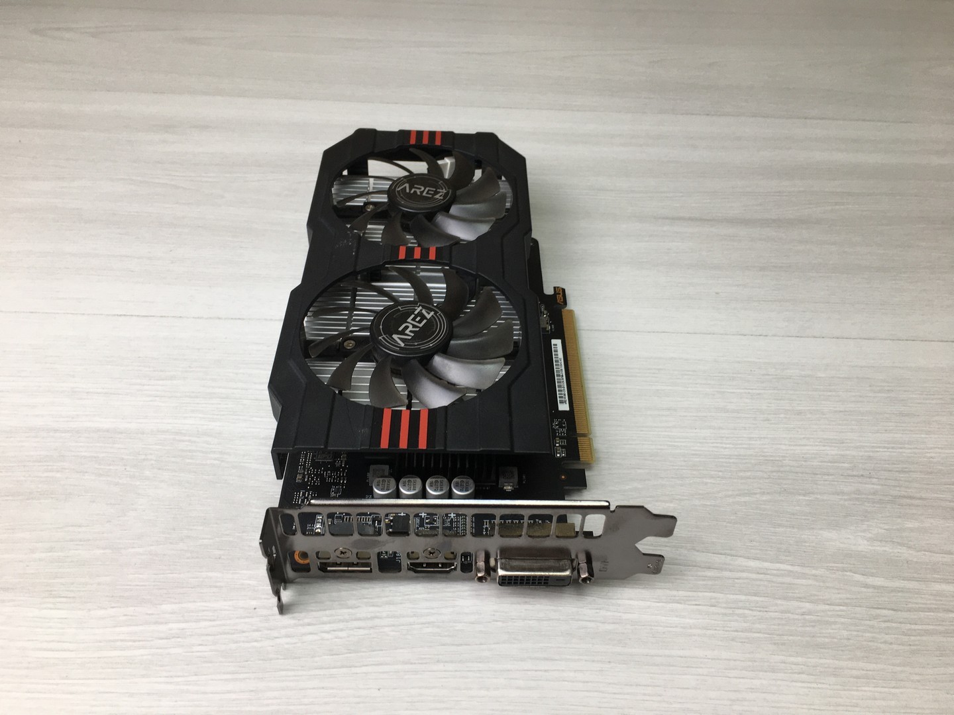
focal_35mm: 29
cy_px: 358
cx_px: 477
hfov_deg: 61.7
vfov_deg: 48.2
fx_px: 799
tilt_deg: -43.7
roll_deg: -2.3
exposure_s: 1/100
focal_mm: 4.15
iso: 40
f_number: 2.2
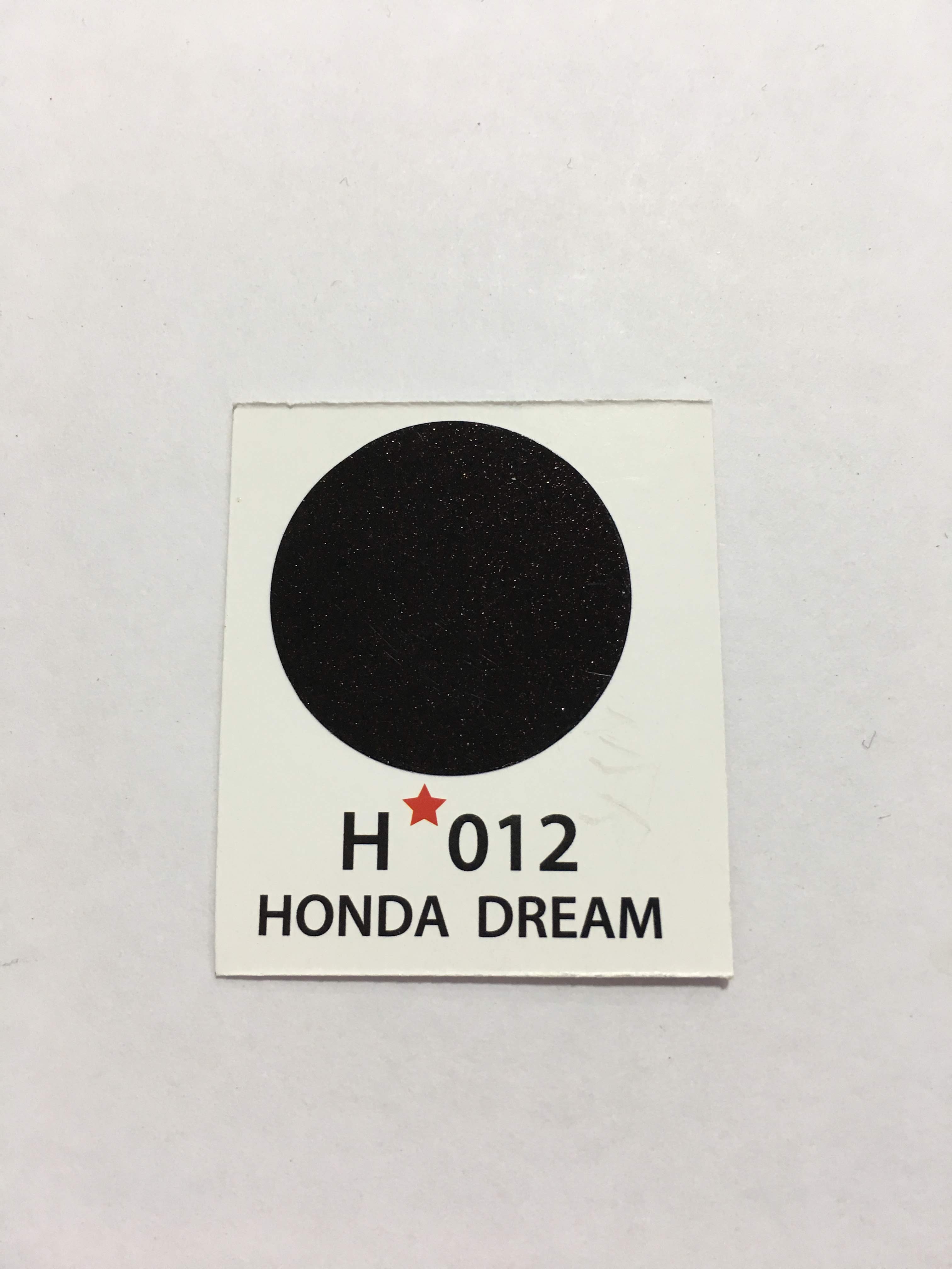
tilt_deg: -81.1
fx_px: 1063
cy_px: 634
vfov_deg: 61.7
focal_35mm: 29
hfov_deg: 48.2
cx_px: 476
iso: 100
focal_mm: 4.15
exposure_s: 1/33
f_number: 2.2
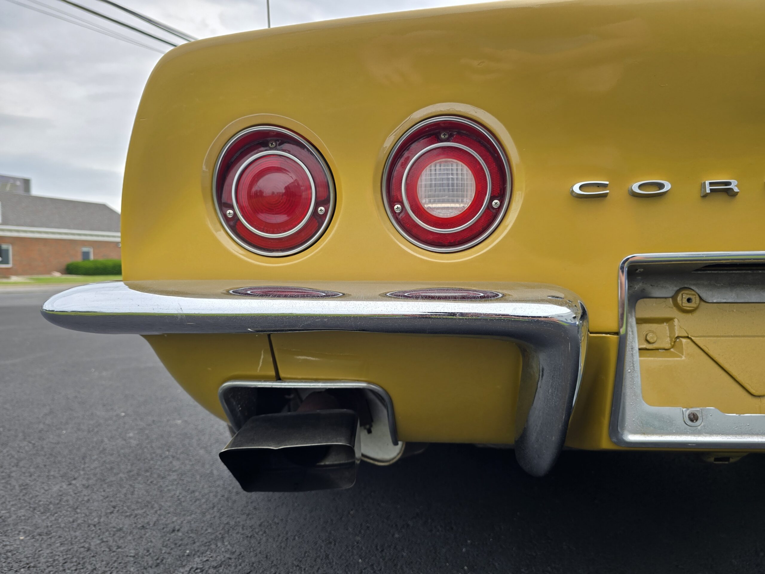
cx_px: 382
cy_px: 287
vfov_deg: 58.9
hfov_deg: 73.9
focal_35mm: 23
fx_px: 508
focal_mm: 6.3
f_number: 1.7
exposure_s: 1/484
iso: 12
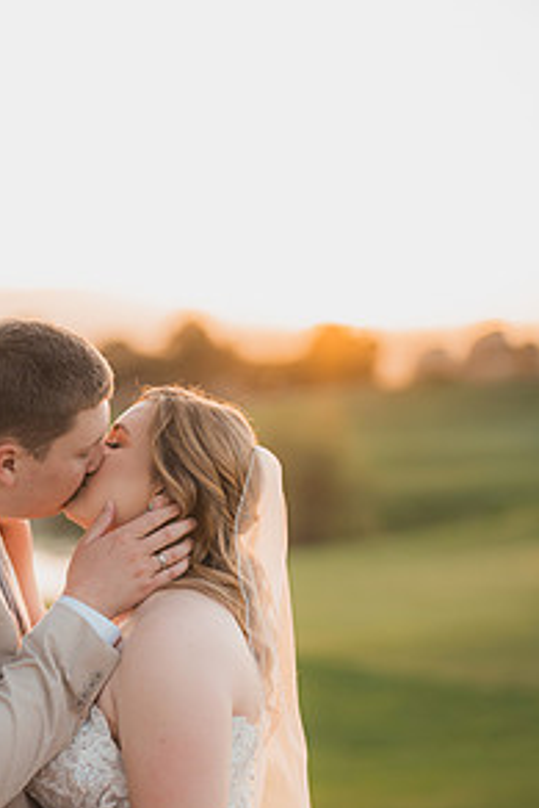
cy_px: 606
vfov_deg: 26.0
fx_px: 1727
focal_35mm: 77
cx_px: 138
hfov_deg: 17.6
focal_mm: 50
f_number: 1.2
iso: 125
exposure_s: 1/320
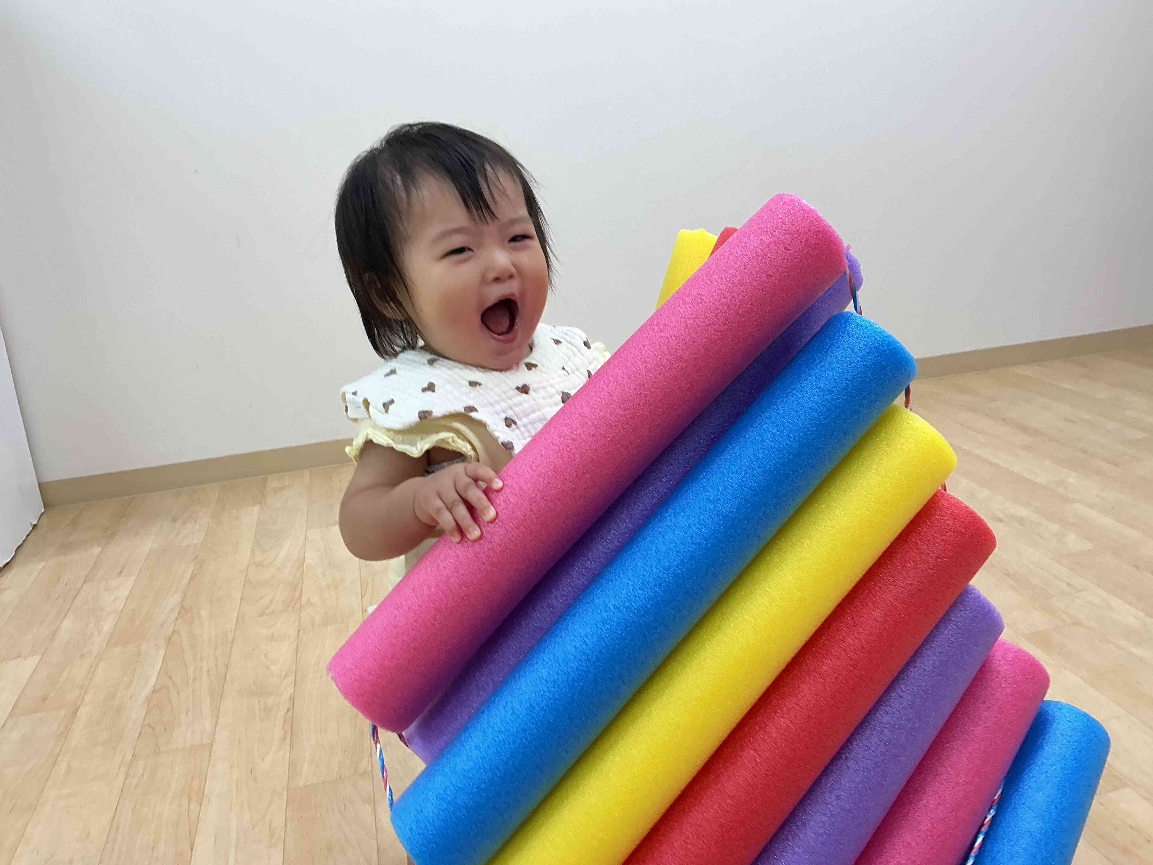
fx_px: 966
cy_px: 432
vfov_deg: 48.2
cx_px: 576
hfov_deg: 61.7
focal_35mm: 29
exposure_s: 1/120
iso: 50
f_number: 1.8
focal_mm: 3
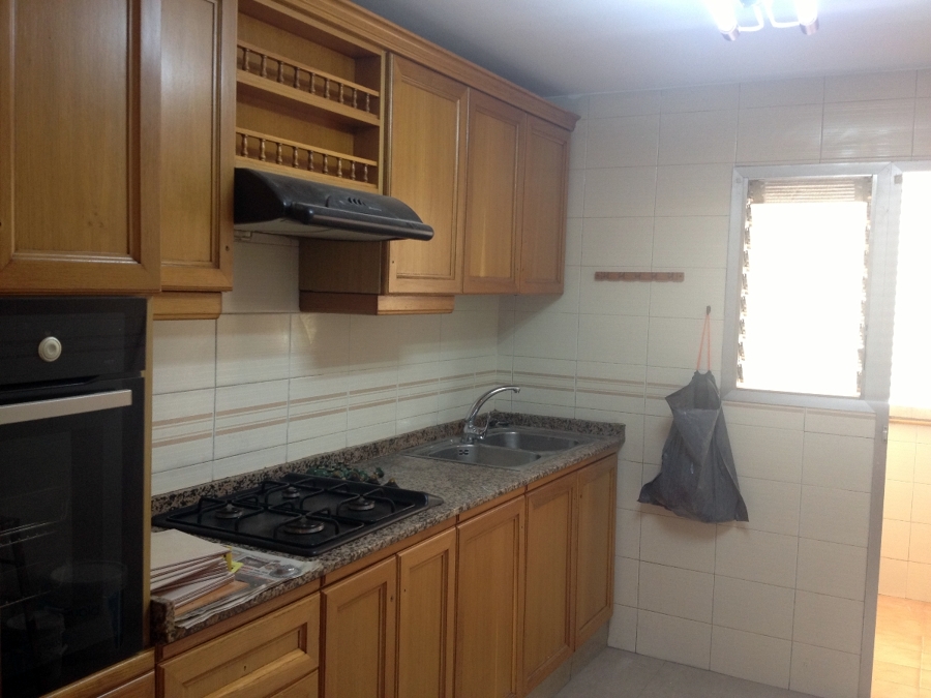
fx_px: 941
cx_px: 466
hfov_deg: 52.6
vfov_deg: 40.7
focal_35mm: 35
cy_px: 349
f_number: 2.4
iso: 100
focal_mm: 4.28
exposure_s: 1/20
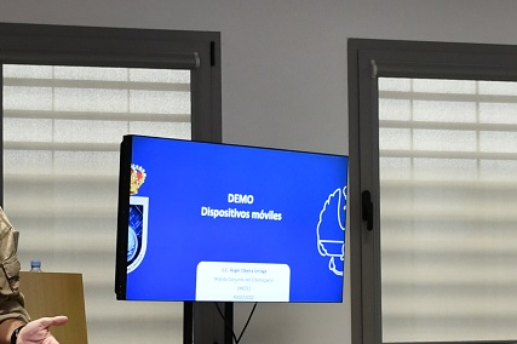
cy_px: 233
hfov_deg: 20.2
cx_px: 335
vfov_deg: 13.5
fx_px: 1449
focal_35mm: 101
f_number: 3.5
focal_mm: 18
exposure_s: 1/200
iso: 800
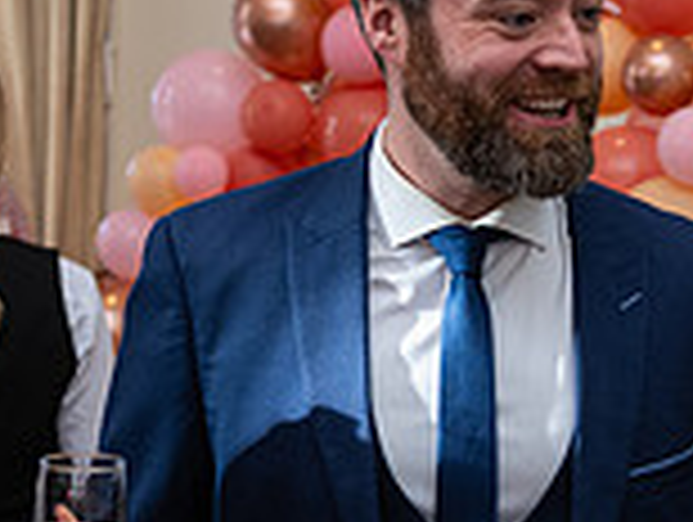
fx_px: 2607
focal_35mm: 130
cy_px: 398
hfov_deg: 15.1
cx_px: 526
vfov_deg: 11.4
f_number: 3.5
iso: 400
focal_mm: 36
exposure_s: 1/160
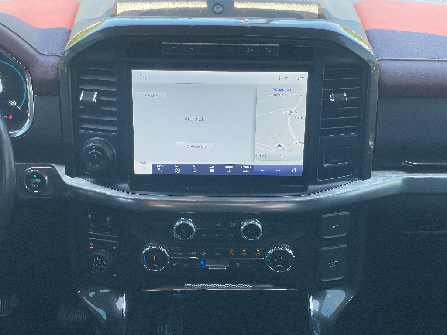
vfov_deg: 28.0
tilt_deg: -28.2
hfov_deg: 36.8
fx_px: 671
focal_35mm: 52
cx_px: 224
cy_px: 168
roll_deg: -1.8
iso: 40
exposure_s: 1/109
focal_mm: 6
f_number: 2
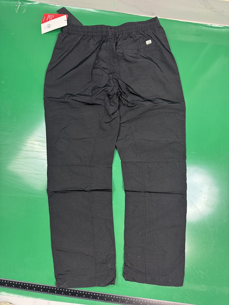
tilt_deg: -81.7
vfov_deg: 71.6
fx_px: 212
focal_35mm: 24
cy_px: 152
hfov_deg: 56.8
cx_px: 114
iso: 200
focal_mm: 6.76
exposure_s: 1/62
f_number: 1.78
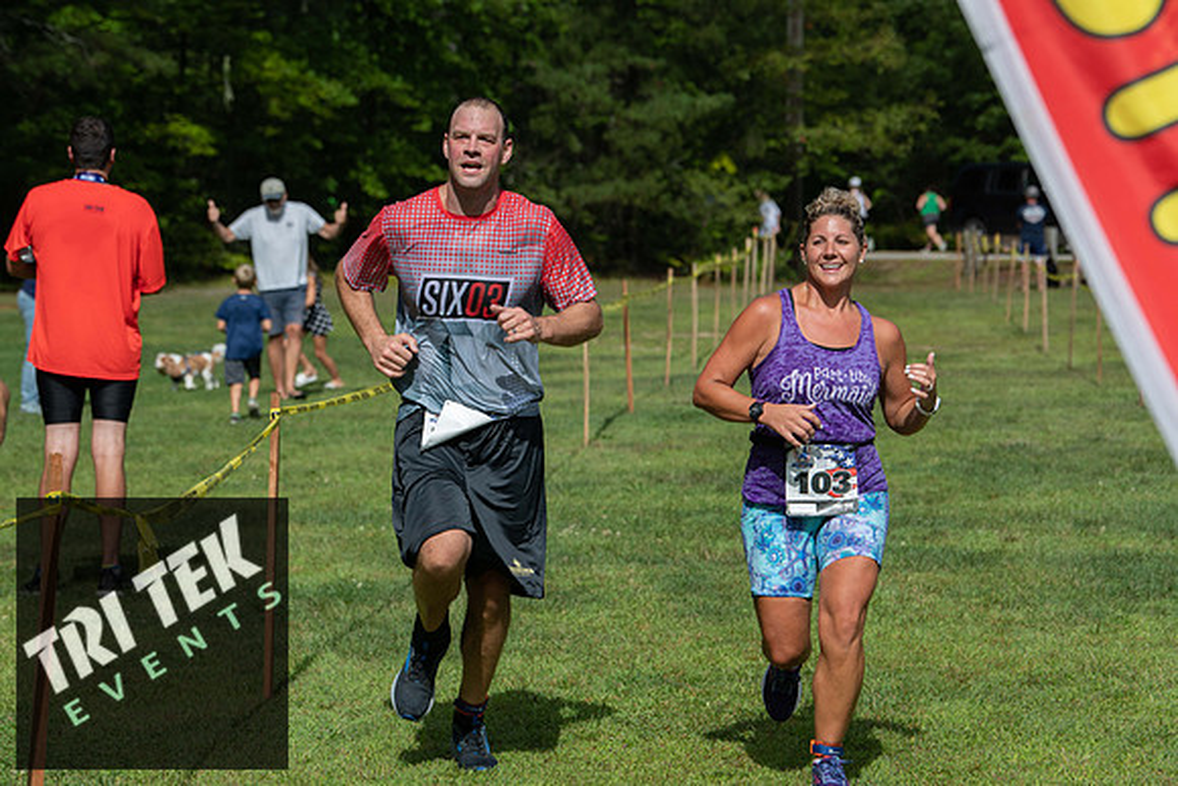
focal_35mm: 130
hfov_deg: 15.8
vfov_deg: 10.6
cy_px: 393
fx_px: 4255
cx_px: 589
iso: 200
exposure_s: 1/1250
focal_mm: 130
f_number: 6.3
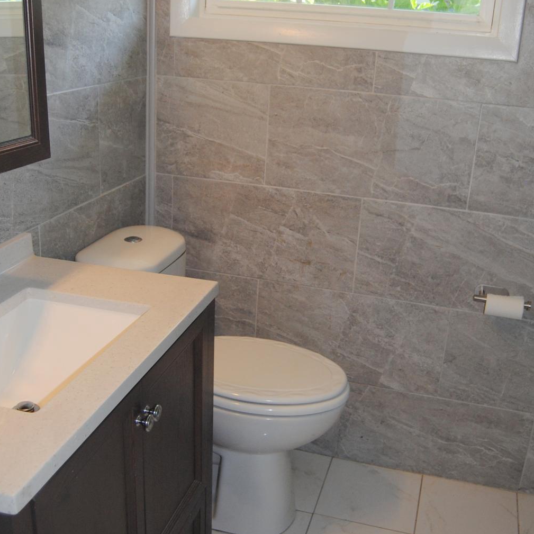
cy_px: 257
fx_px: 611
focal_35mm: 35
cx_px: 266
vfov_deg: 47.2
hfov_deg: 47.2
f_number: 4
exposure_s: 1/160
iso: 400
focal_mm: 18
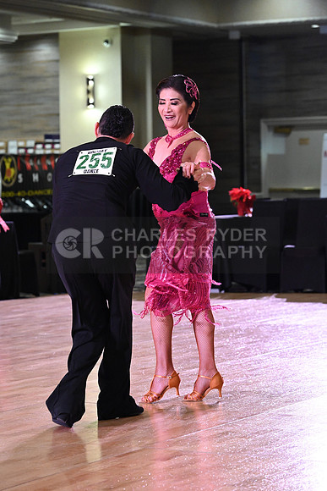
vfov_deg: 17.1
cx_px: 164
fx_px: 1634
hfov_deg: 11.4
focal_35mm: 120
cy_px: 246
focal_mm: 120
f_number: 5.6
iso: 5000
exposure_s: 1/320
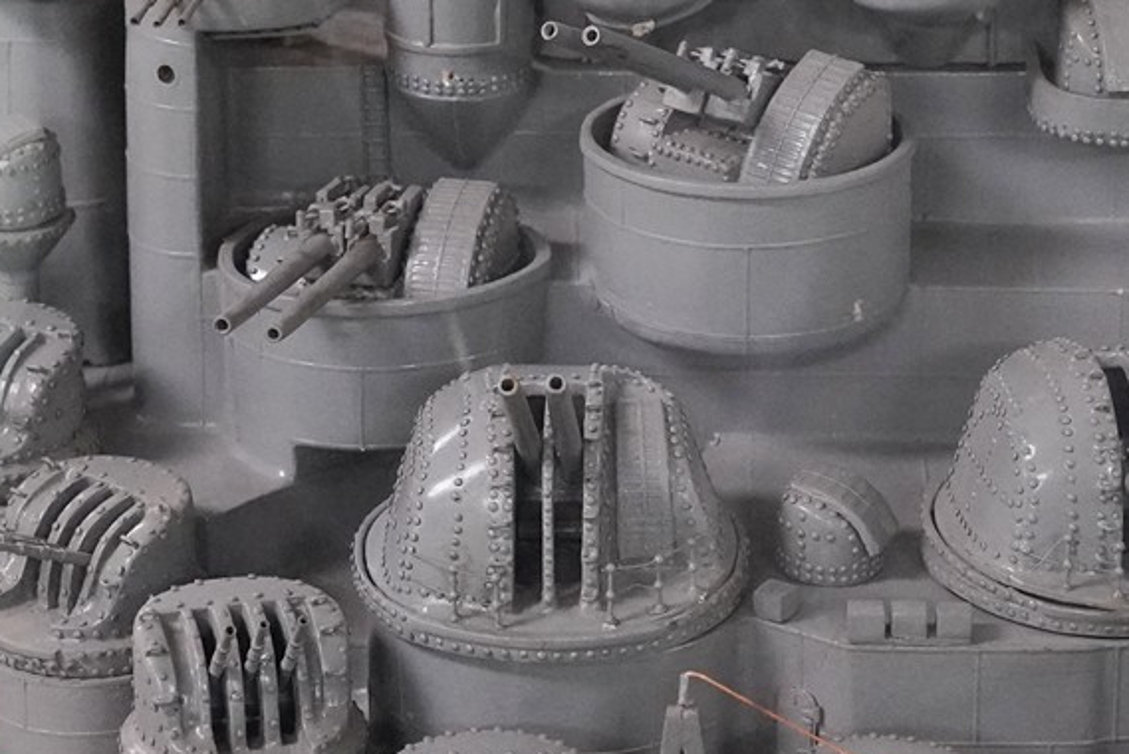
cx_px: 819
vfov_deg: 11.2
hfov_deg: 16.6
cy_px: 292
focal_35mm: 123
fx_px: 3859
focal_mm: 35
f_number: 6.3
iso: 6400
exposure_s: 1/80
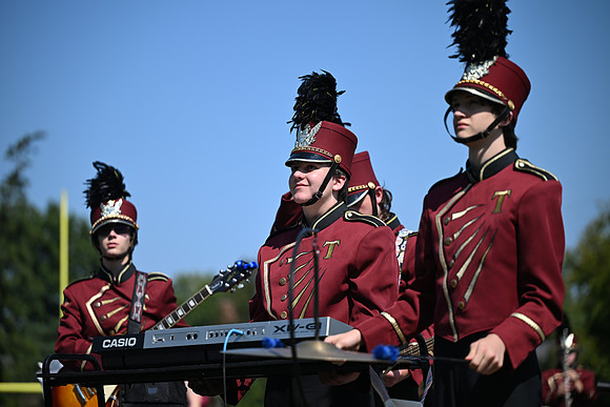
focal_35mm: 125
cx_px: 305
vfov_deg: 11.0
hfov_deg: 16.4
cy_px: 204
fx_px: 2118
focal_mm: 125
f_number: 2.8
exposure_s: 1/2000
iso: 90
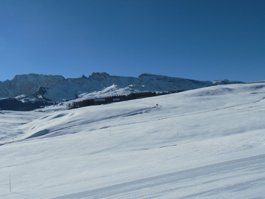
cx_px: 132
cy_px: 100
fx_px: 291
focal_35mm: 38
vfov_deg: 37.7
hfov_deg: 49.0
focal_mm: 6.67
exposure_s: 1/200
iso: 64
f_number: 9.9
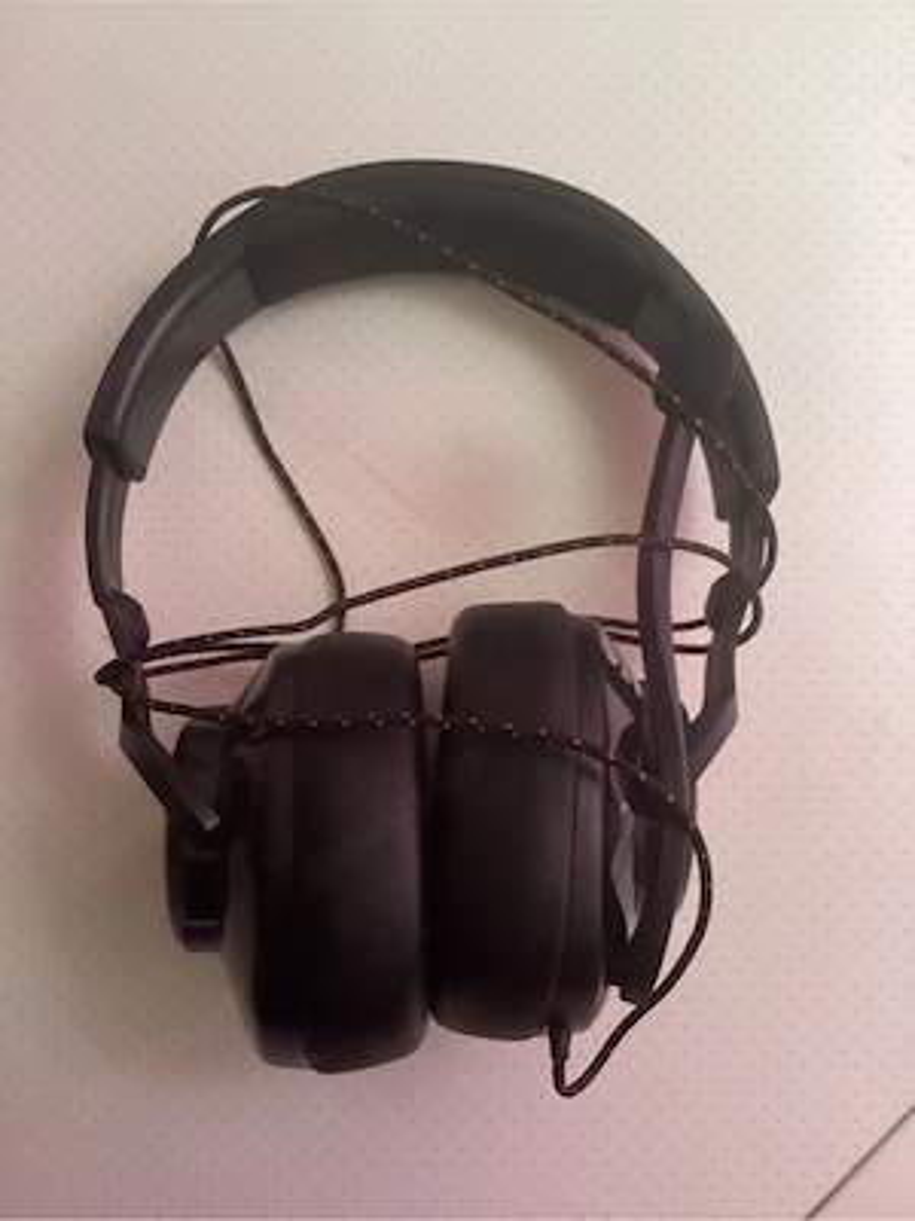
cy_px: 610
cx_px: 458
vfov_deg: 58.4
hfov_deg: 45.4
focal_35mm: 31
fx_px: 1093
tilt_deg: -86.3
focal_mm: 3.3
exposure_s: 1/30
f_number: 2.4
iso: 500
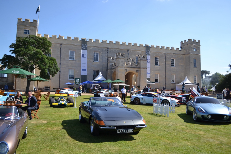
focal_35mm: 30
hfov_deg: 61.9
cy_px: 77
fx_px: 192
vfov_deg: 43.6
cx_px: 116
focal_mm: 20
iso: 100
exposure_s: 1/640
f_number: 3.8
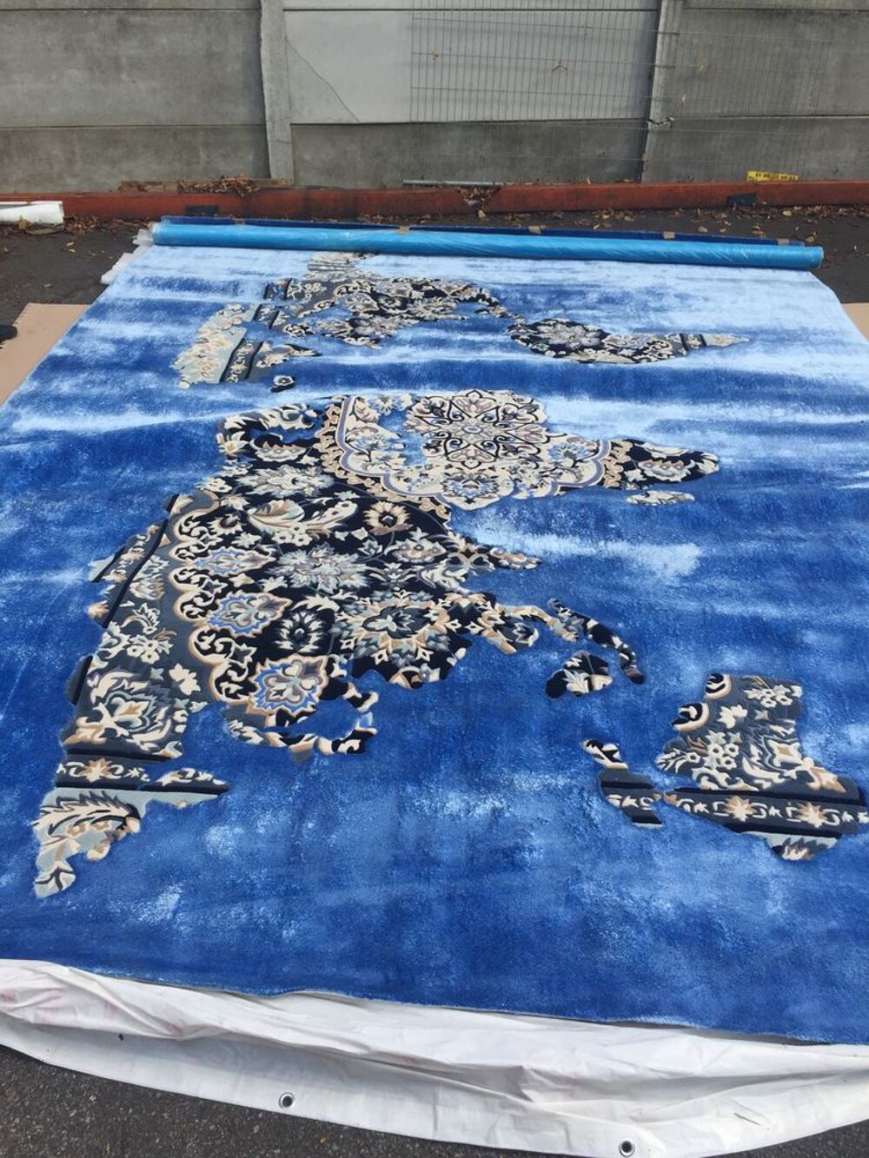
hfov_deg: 48.2
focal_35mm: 29
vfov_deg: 61.7
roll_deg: -1.6
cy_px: 579
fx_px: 971
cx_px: 434
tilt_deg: -36.5
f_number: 2.2
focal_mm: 4.15
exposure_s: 1/581
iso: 32
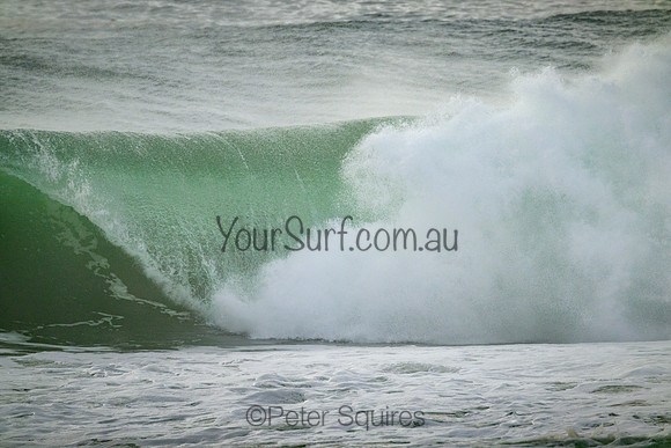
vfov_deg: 1.7
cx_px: 336
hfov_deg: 2.6
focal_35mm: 800
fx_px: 14914
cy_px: 224
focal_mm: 800
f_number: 11
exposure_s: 1/2500
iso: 1600
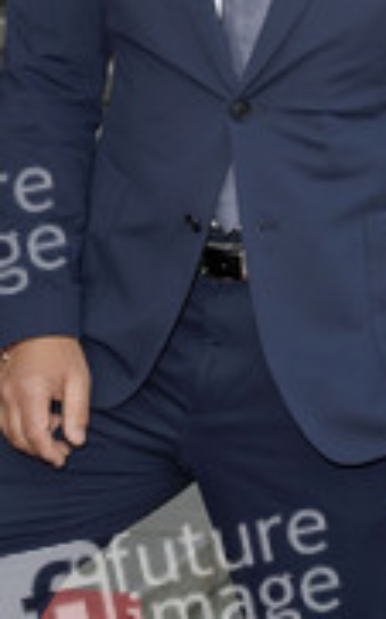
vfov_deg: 20.2
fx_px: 1701
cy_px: 79
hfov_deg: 12.9
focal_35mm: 101
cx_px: 263
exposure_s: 1/200
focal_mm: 45
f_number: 7.1
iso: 400
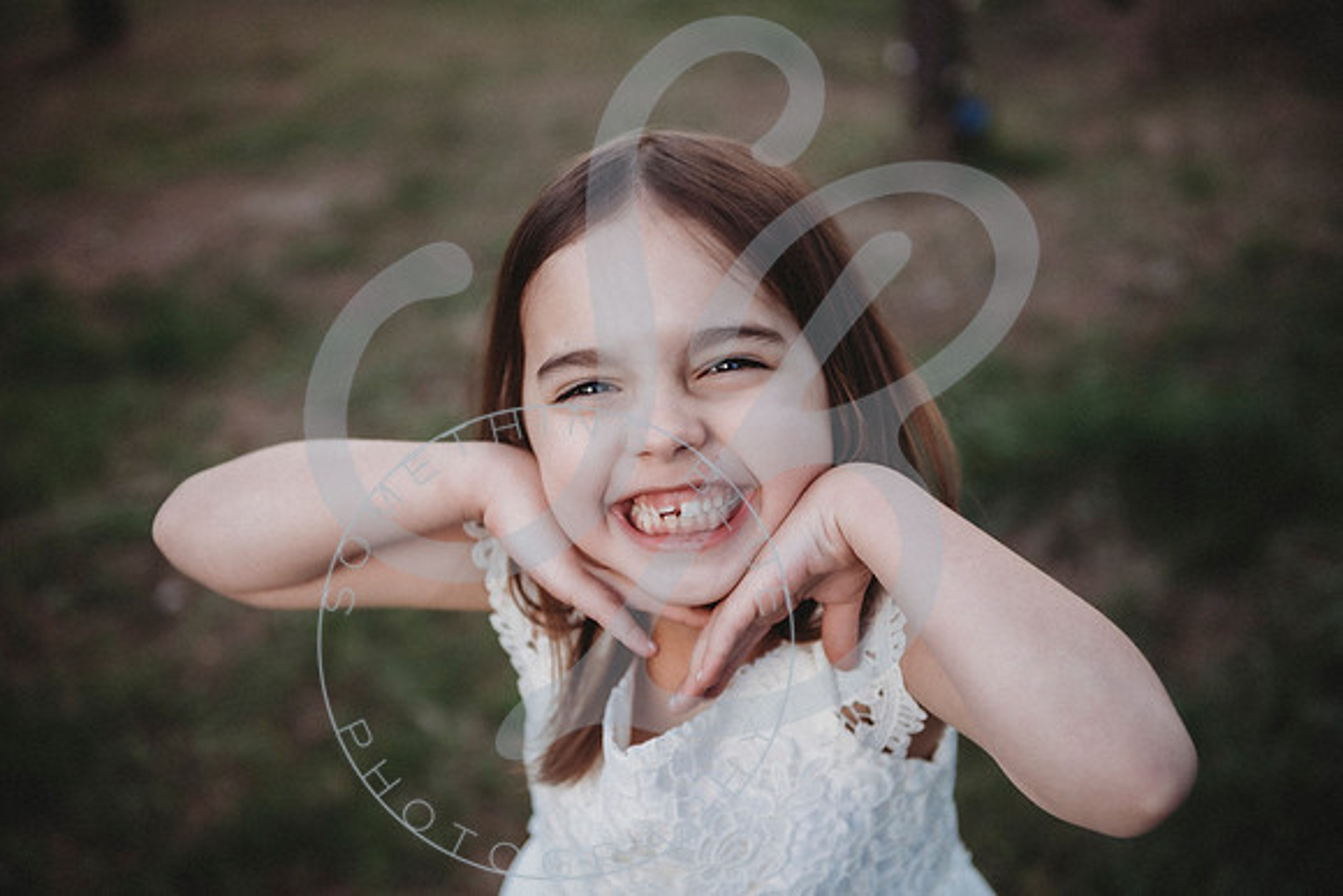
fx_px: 1791
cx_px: 672
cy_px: 448
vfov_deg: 28.1
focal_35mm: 48
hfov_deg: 41.1
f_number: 2.8
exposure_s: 1/200
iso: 100
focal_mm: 48
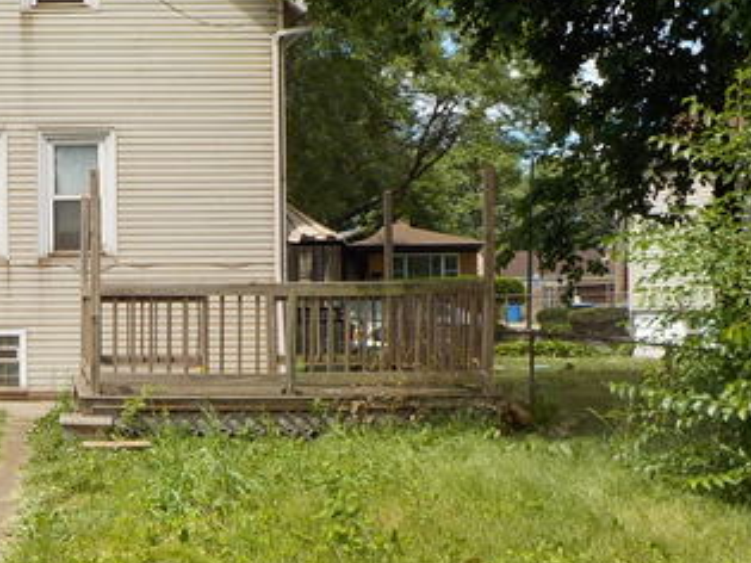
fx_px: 1323
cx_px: 38
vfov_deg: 24.0
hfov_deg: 30.0
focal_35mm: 61
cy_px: 289
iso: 125
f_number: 3.3
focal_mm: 4.1
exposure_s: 1/800
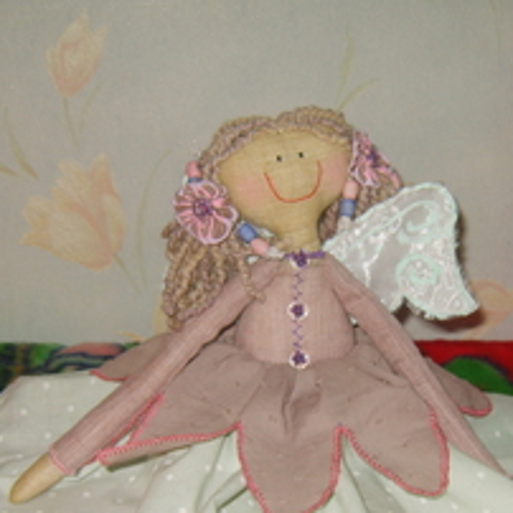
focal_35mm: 69
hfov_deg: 24.9
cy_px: 401
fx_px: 1157
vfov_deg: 24.6
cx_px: 323
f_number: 2.8
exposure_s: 1/30
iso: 50
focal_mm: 7.4
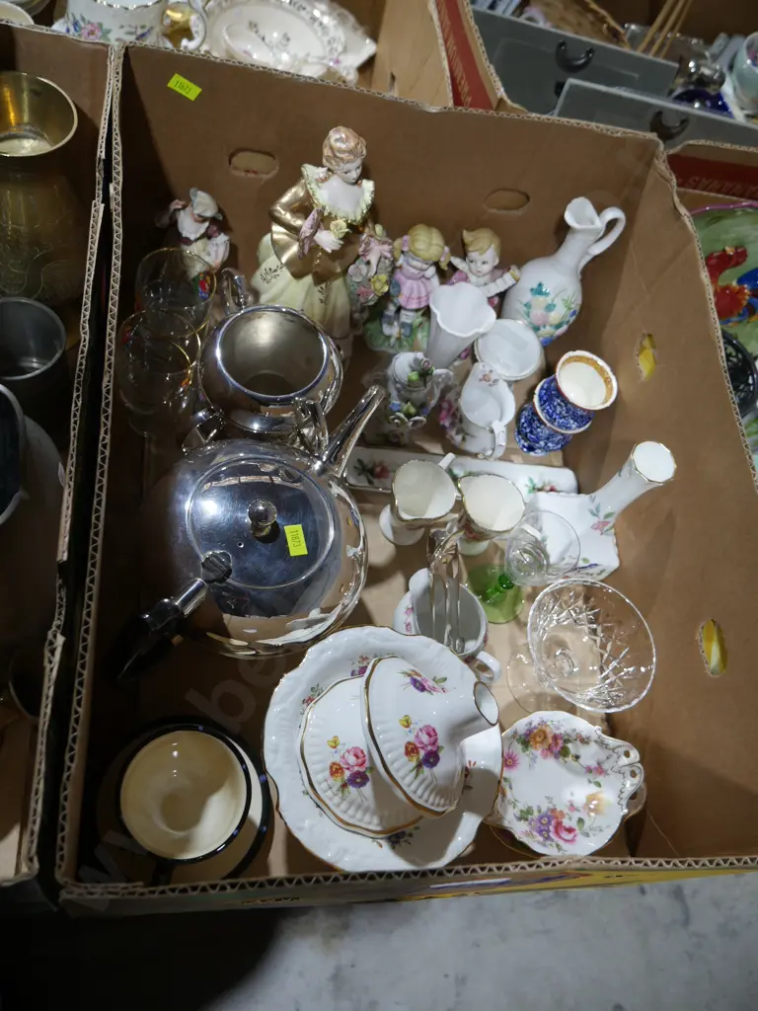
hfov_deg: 46.8
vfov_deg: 60.0
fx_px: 876
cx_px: 379
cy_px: 506
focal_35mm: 30
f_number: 3.6
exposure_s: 1/60
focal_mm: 15
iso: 200
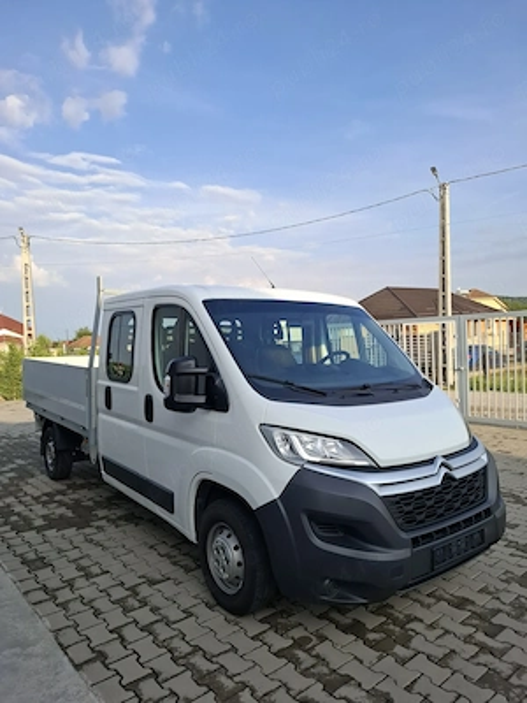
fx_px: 467
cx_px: 264
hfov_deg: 58.9
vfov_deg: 73.9
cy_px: 352
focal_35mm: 23
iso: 50
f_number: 1.8
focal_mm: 5.54
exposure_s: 1/943
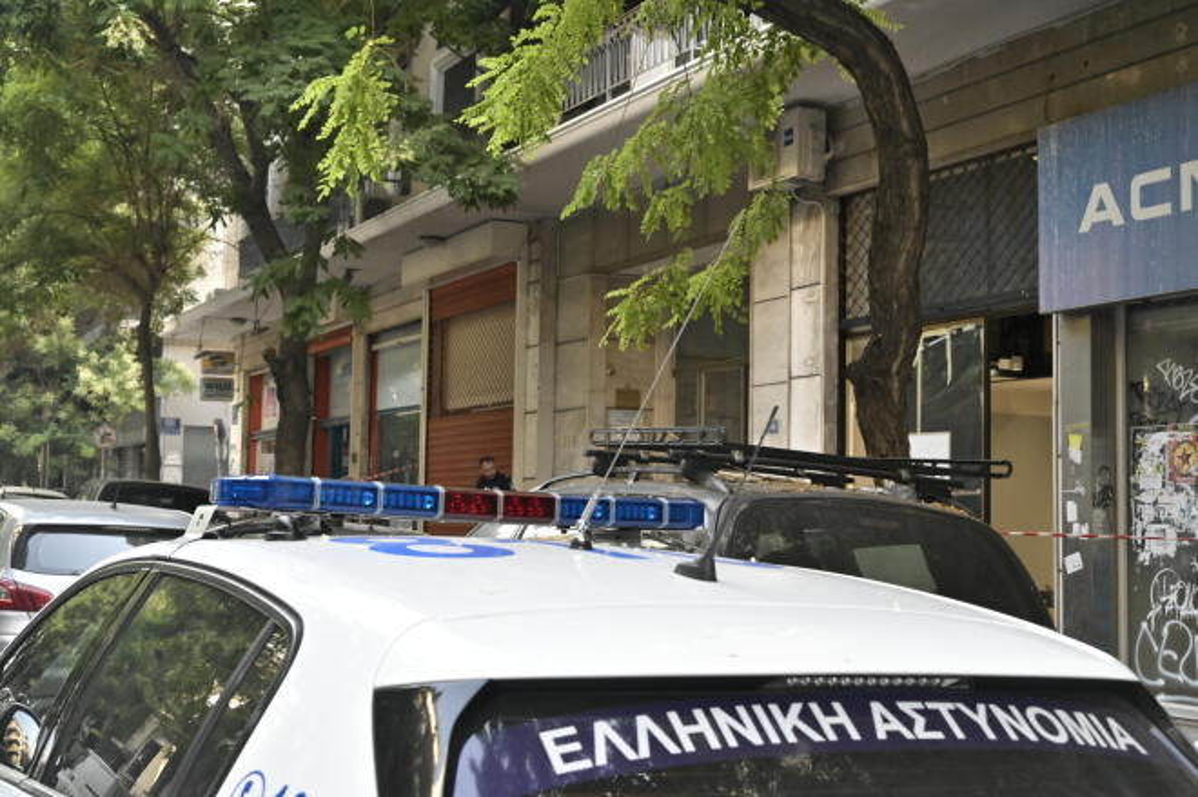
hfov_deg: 40.4
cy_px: 398
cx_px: 599
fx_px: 1629
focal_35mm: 49
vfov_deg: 27.5
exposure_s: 1/500
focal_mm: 49
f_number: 8
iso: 6400
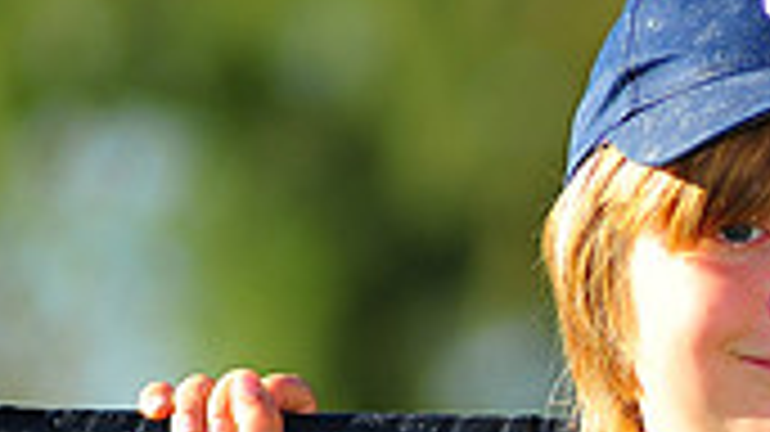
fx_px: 13041
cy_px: 594
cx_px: 788
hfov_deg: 3.4
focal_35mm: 639
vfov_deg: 1.9
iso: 200
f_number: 3.5
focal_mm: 180
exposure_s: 1/1000
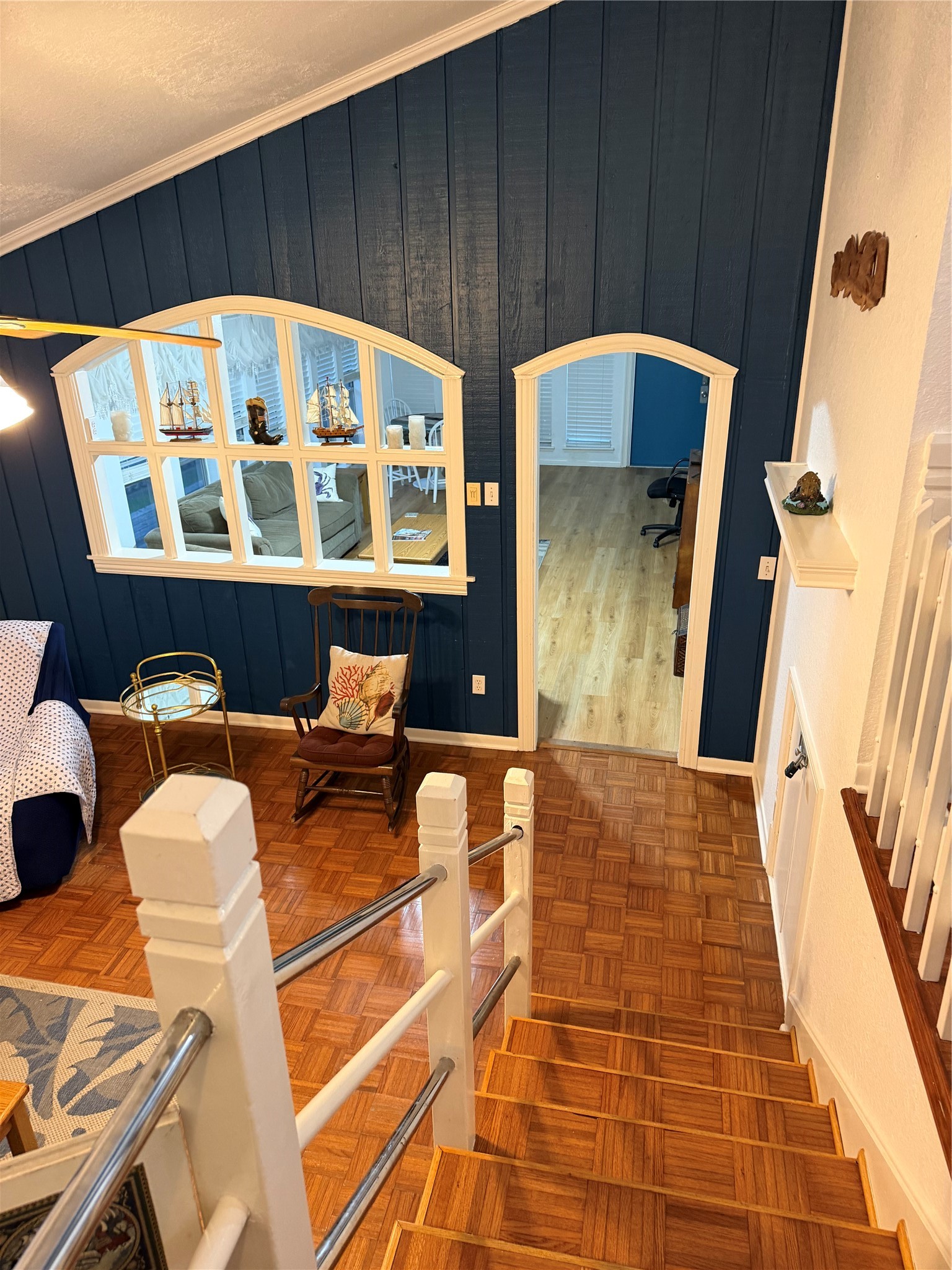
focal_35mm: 24
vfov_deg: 71.6
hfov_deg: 56.8
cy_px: 635
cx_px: 476
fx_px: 880
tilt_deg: -25.9
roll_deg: -0.5
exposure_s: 1/60
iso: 400
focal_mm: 6.76
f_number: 1.78
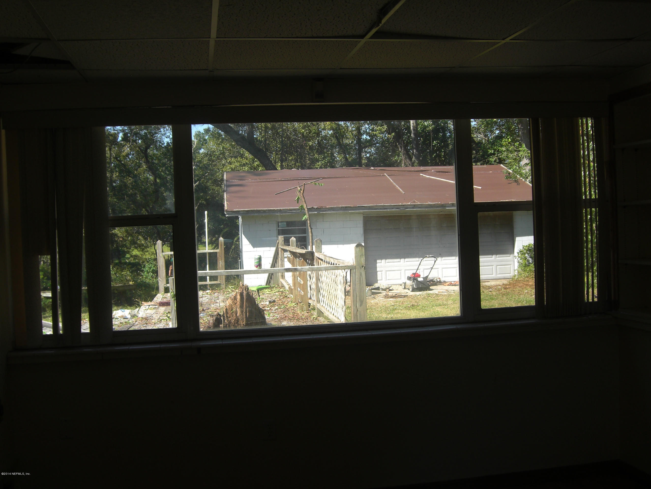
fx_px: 715
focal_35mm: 38
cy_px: 244
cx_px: 326
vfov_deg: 37.7
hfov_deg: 49.0
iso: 80
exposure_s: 1/250
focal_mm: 7.9
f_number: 4
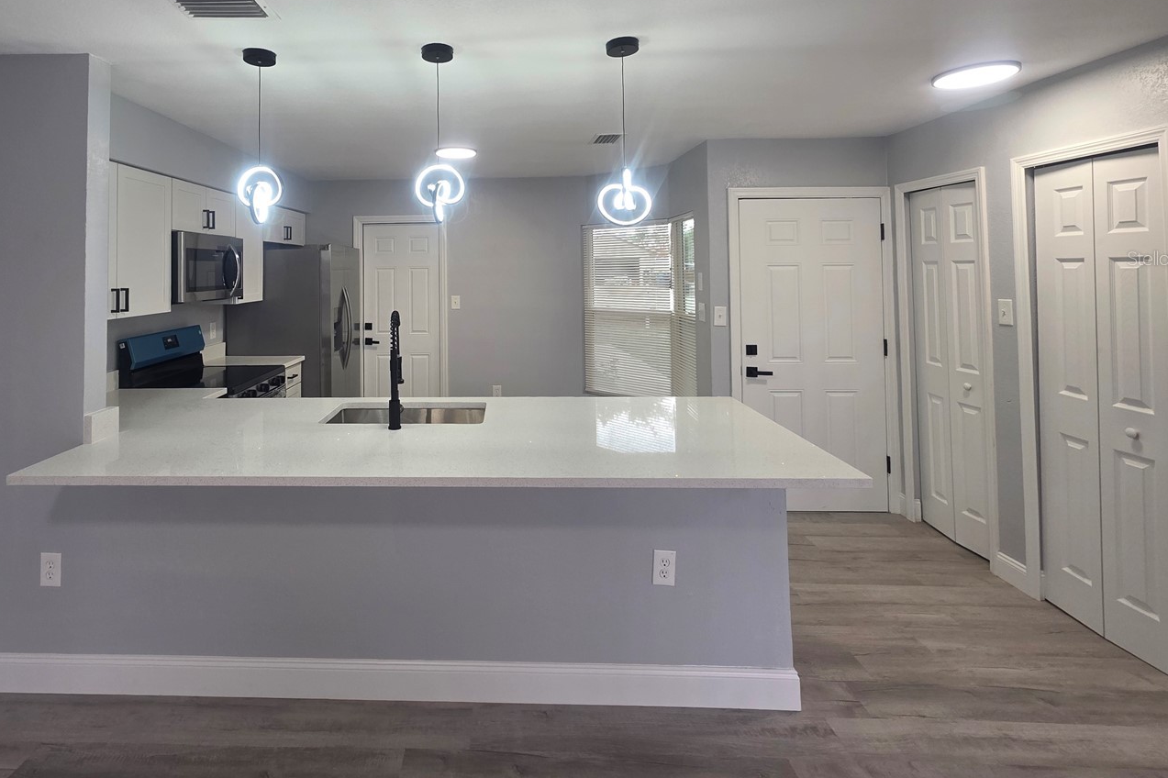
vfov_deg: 68.4
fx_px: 551
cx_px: 480
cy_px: 258
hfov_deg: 92.3
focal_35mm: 17
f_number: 1.9
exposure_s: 1/120
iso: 160
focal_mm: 2.2
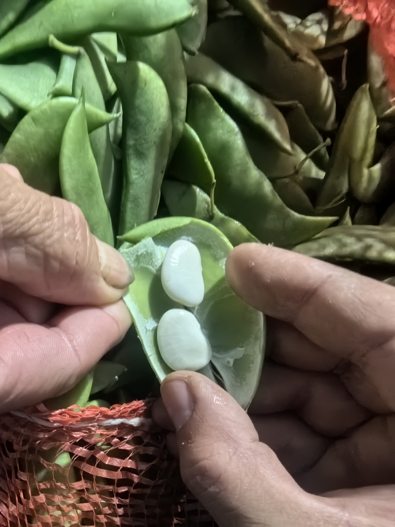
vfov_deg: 65.3
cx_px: 198
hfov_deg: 51.3
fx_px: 411
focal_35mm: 27
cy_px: 264
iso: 1000
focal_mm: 1.95
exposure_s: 1/25
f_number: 2.2
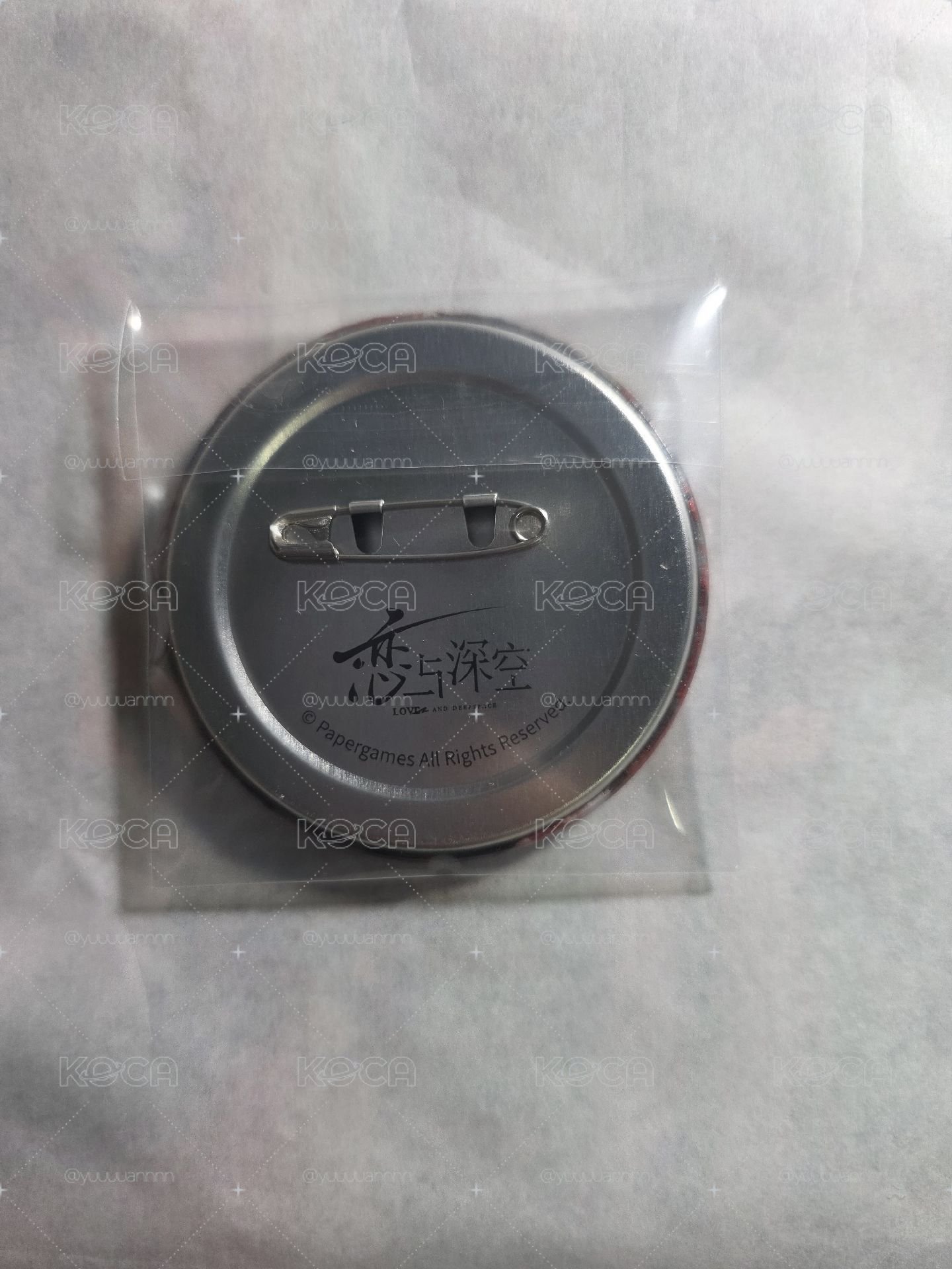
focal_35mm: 23
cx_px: 476
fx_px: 843
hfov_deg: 58.9
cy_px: 634
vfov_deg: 73.9
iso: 200
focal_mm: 6.3
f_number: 1.7
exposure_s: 1/120
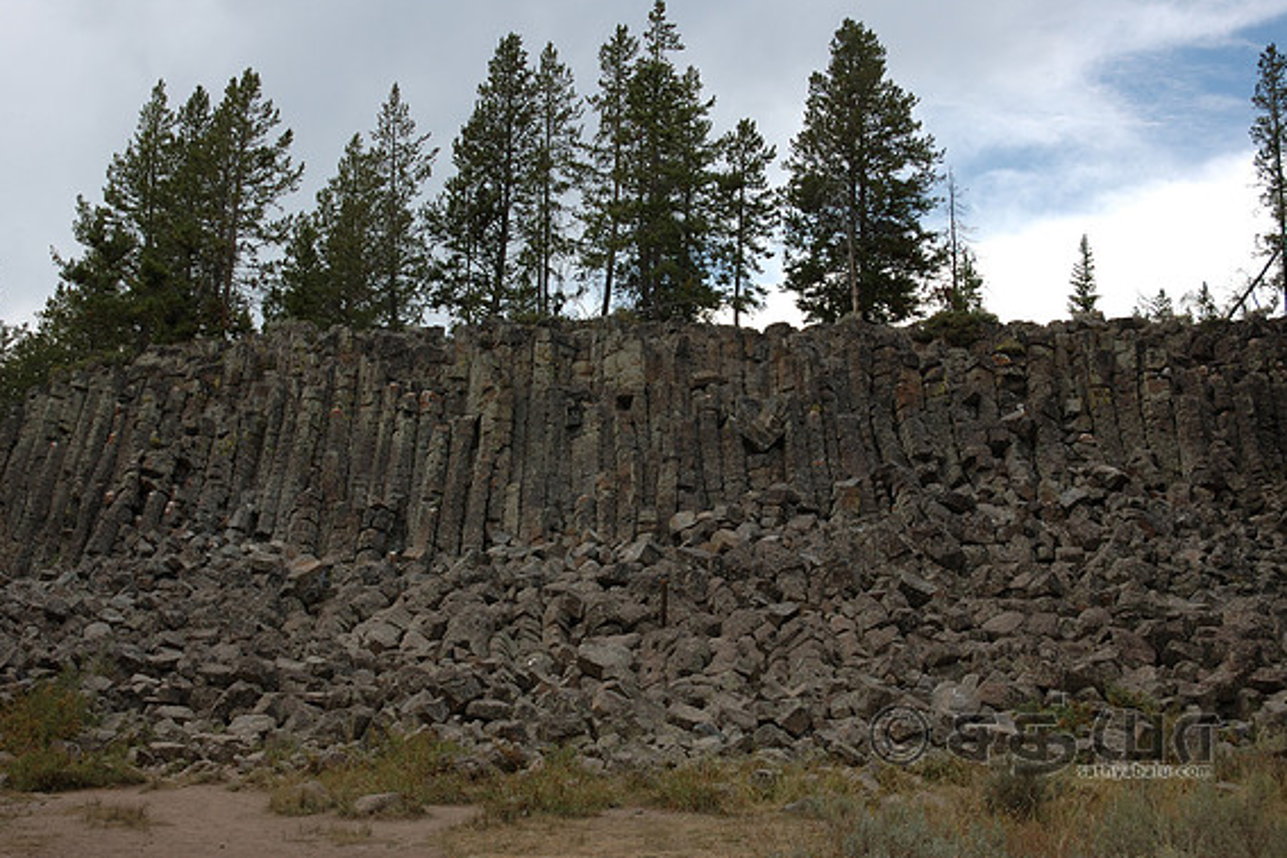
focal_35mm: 45
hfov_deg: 44.0
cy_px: 422
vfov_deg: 30.2
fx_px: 1591
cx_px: 633
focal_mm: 29
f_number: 5.6
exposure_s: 1/500
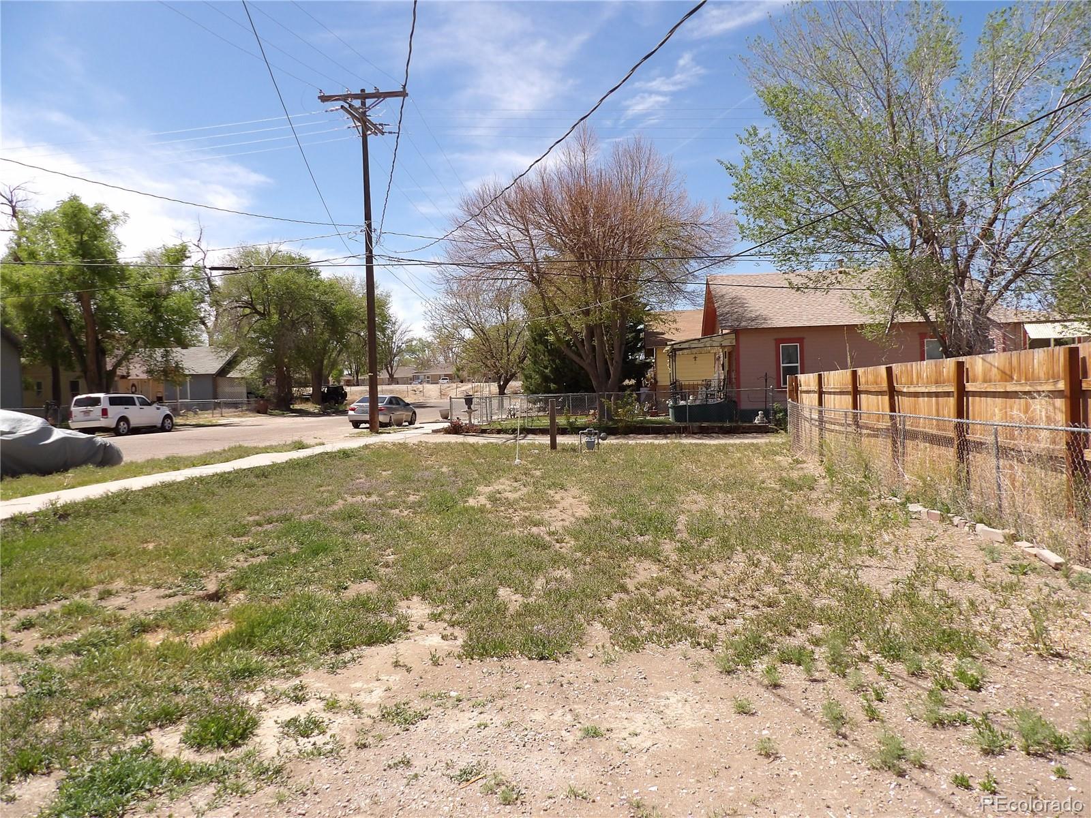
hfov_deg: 71.6
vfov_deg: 56.8
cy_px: 409
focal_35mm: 24
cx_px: 546
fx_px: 756
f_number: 3.2
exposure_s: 1/797
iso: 100
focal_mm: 4.3
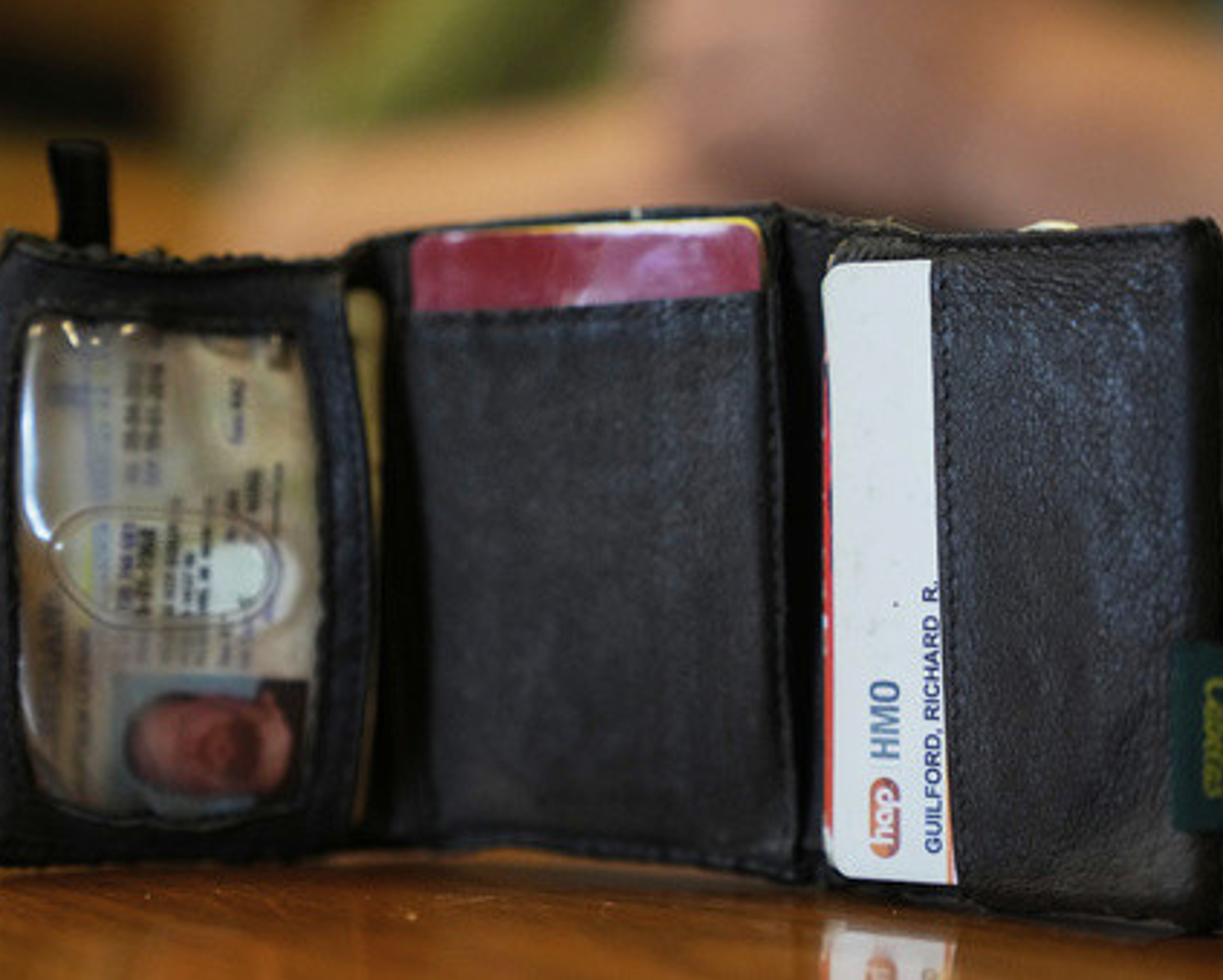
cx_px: 561
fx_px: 2753
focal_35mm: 76
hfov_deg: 25.0
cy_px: 490
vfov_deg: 20.2
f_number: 2.8
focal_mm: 67
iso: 2000
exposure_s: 1/400
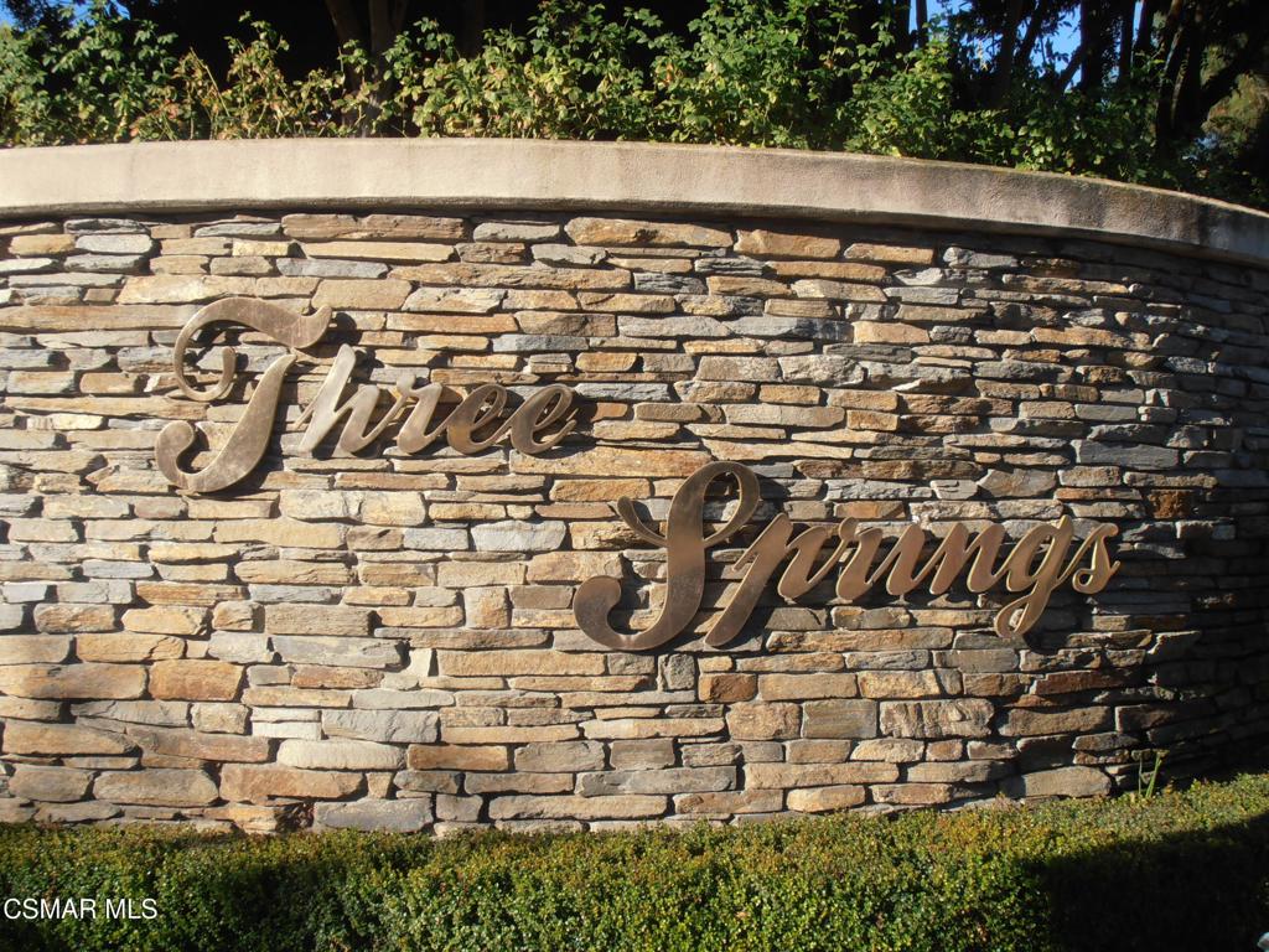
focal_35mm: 44
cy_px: 476
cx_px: 634
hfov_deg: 42.9
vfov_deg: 32.9
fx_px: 1613
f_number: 4.2
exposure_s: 1/500
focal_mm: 7.87
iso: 80
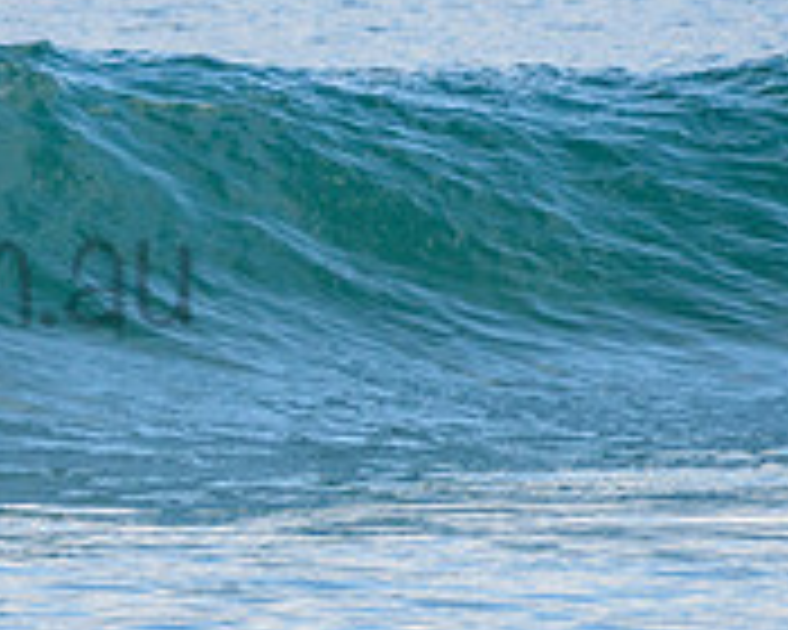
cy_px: 223
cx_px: -284
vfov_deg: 0.8
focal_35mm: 1908
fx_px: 44498
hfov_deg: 1.0
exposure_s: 1/1250
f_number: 5.6
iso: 360
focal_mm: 500
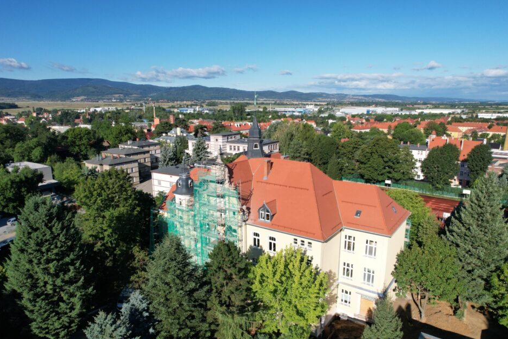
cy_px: 184
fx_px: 339
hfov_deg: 73.7
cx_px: 256
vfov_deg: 53.1
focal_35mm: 24
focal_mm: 8.38
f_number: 2.8
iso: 100
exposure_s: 1/2000
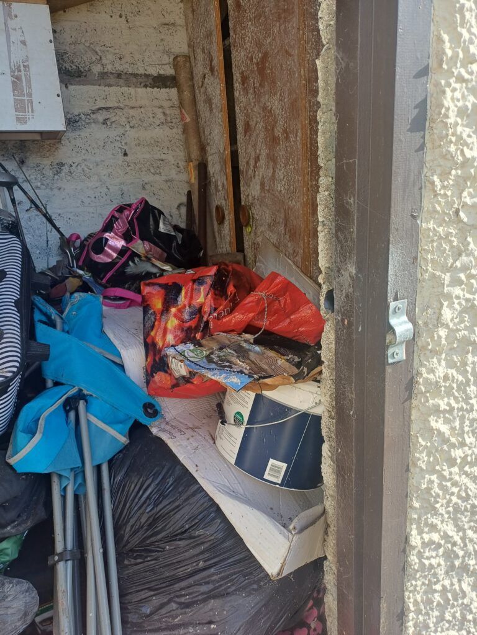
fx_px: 459
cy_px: 318
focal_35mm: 25
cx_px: 238
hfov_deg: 54.9
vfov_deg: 69.4
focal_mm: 4.65
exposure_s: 1/151
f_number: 1.8
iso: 50
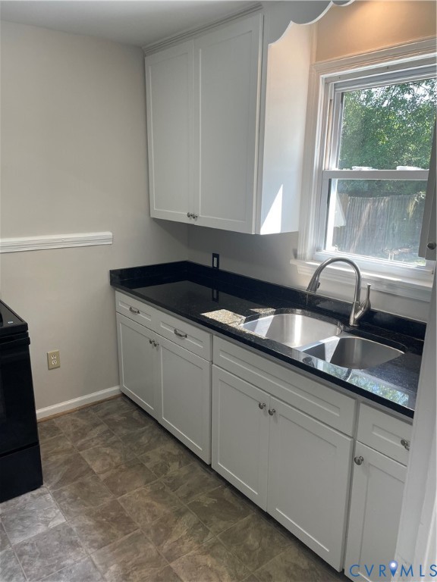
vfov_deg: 67.3
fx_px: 438
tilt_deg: -15.8
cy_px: 291
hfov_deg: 53.1
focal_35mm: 26
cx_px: 218
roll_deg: -2.1
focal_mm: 4.2
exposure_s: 1/120
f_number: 1.6
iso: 50
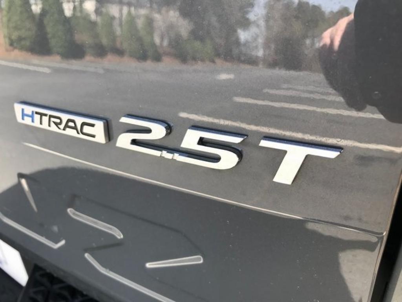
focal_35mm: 28
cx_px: 201
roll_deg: +4.6
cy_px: 151
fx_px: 325
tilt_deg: -25.4
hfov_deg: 63.4
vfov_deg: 49.7
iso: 20
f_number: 1.8
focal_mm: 3.99
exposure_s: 1/183
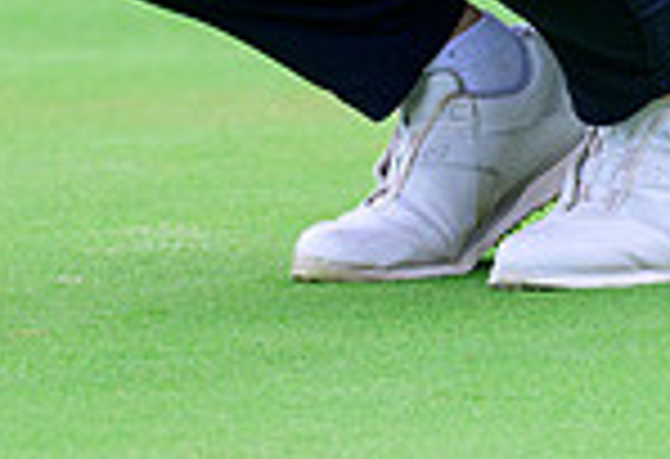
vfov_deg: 1.1
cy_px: -265
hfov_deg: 1.6
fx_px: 23981
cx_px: 246
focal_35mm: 1278
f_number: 5.6
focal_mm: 270
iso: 1250
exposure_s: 1/1600
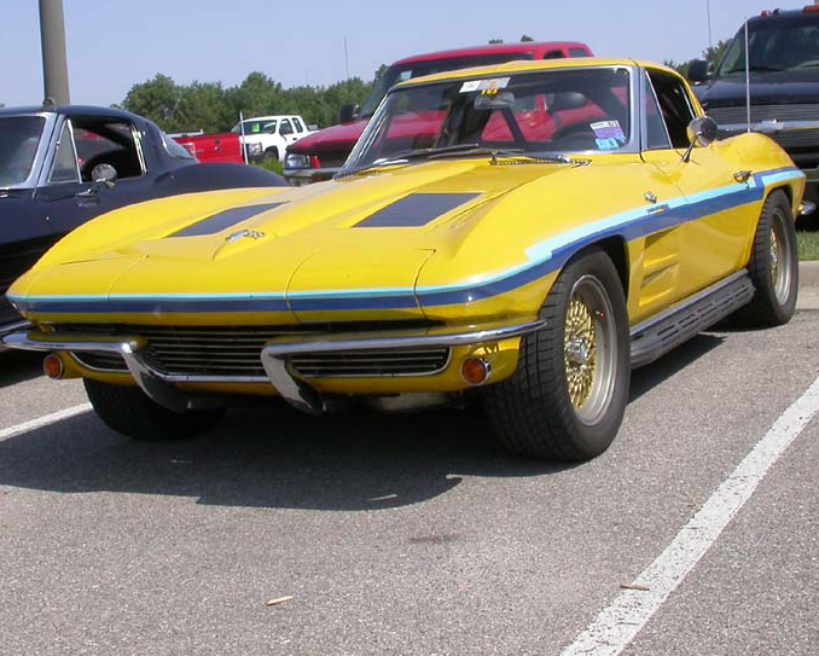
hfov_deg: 33.5
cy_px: 215
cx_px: 381
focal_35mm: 56
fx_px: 1358
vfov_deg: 27.0
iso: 100
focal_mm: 7.85
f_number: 7.5
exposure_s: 1/360
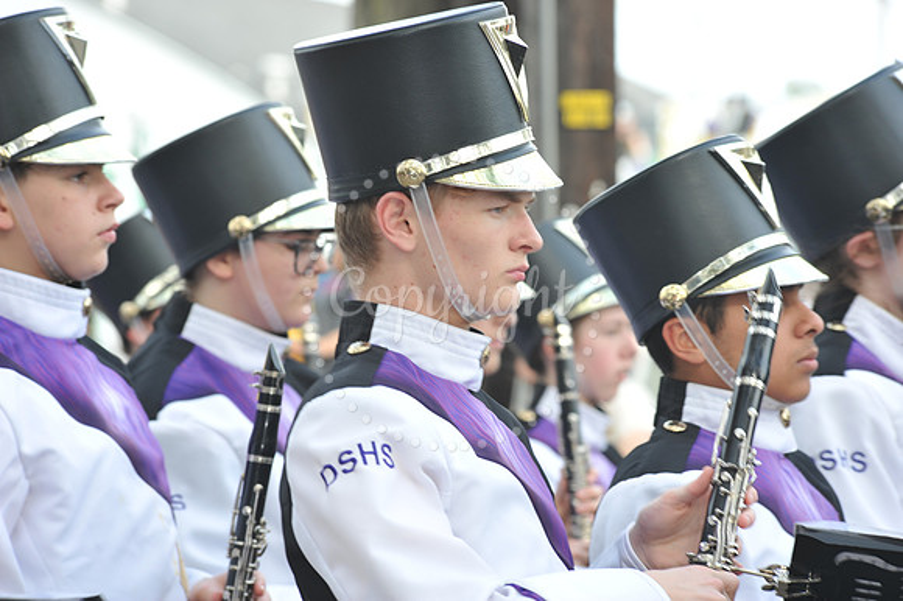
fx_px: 5014
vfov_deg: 6.9
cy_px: 300
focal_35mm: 200
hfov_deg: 10.3
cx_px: 452
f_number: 9
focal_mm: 200
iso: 250
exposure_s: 1/80
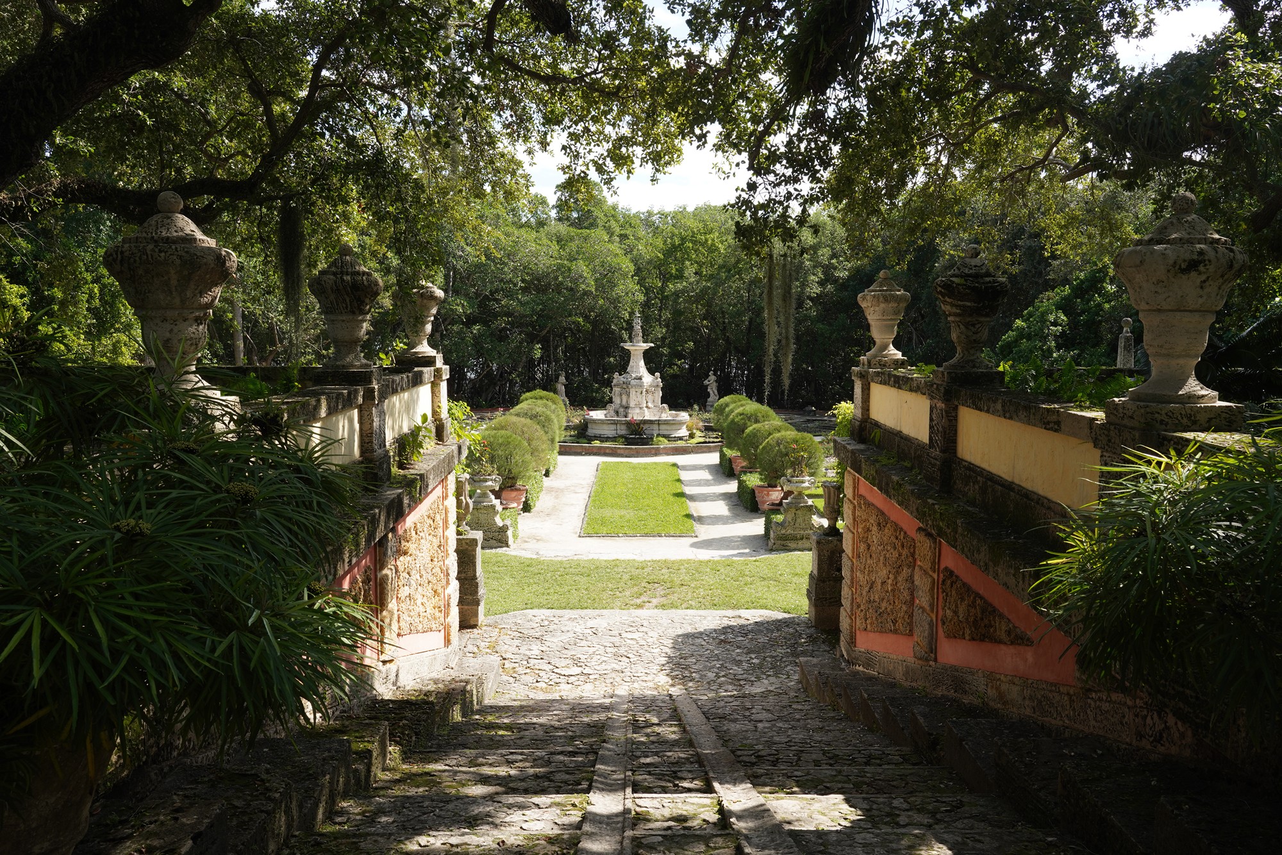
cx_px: 641
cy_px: 428
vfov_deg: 41.1
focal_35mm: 32
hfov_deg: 58.7
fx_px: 1140
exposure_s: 1/100
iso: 250
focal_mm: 32
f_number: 14
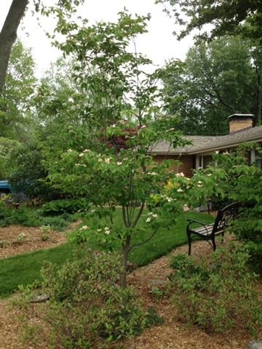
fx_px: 353
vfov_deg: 52.6
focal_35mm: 35
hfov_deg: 40.7
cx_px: 131
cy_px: 174
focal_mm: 4.28
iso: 50
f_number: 2.4
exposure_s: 1/442
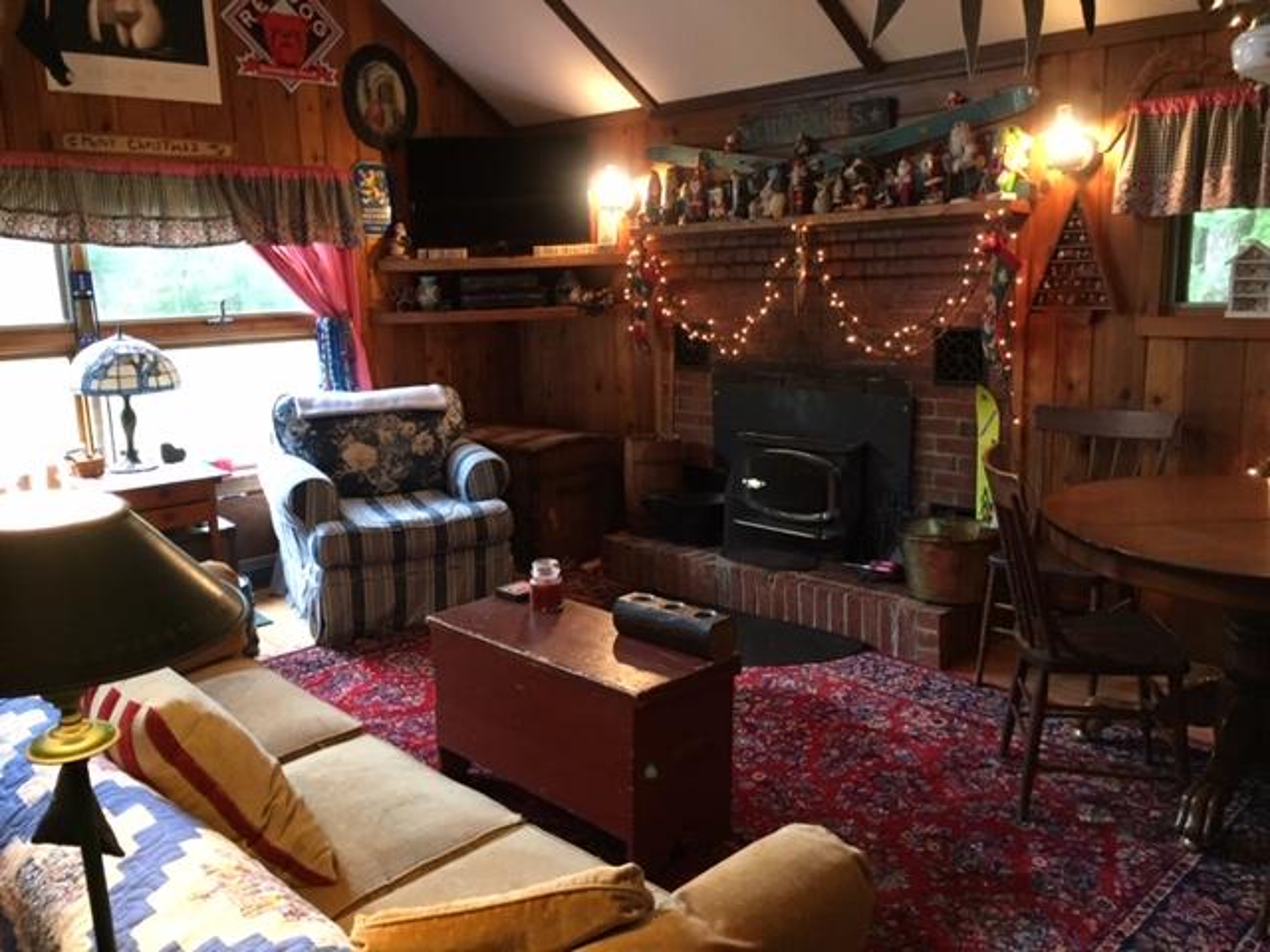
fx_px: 1064
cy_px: 476
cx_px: 635
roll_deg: +0.8
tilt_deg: -11.0
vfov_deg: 48.2
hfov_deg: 61.7
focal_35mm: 29
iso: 200
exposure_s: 1/30
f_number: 2.2
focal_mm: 4.15
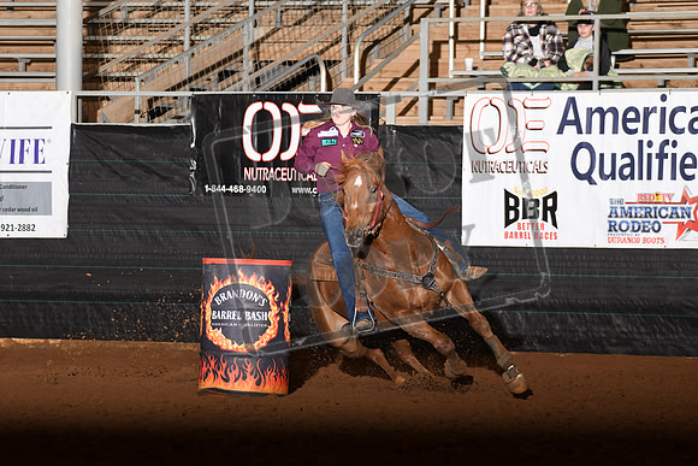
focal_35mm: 240
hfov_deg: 8.6
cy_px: 233
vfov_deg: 5.7
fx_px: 4654
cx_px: 349
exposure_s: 1/250
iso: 1000
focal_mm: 240
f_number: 5.6
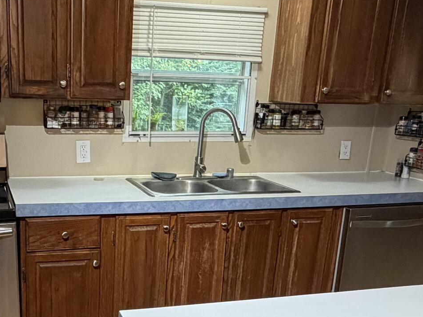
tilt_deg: -17.6
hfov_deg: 42.2
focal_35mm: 44
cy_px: 237
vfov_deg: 32.3
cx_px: 130
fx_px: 538
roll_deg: -2.8
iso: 320
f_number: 2.2
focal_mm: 2.22
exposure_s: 1/60
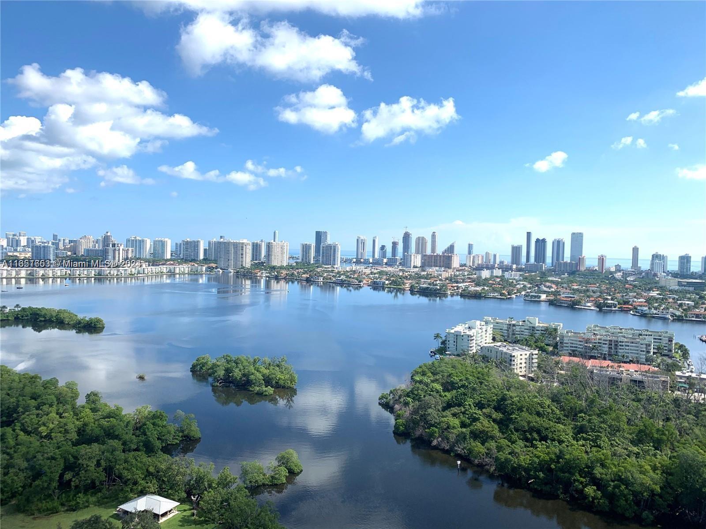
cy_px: 264
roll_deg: -1.4
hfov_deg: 67.3
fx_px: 530
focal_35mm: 26
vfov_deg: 53.1
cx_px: 353
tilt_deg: -2.2
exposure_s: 1/2994
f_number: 1.8
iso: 25
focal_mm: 4.25
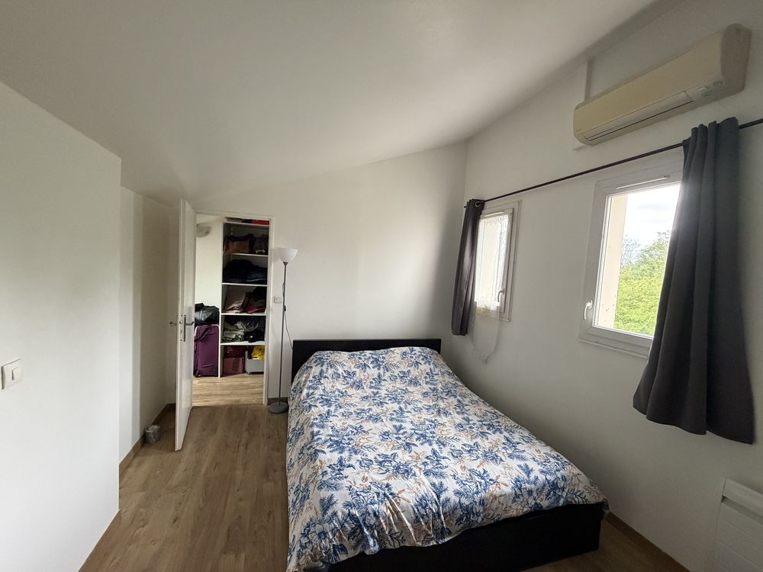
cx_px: 382
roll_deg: -3.3
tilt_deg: -3.3
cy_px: 286
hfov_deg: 102.1
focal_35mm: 14
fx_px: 309
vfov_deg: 85.7
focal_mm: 2.22
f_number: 2.2
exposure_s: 1/60
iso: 500
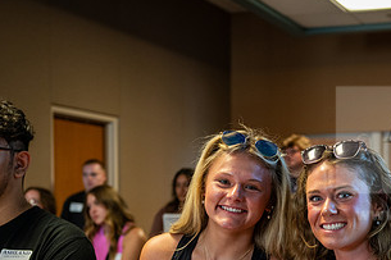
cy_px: 241
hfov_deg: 25.1
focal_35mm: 80
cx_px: 297
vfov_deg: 16.8
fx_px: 868
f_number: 3.2
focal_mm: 42
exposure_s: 1/100
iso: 800
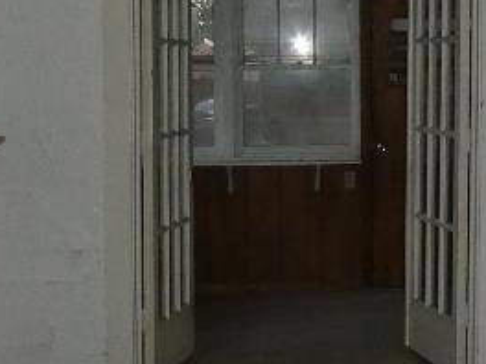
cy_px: 173
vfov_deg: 15.9
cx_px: 388
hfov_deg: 20.8
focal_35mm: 93
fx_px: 1306
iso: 800
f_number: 3.3
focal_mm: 4.3
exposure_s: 1/80
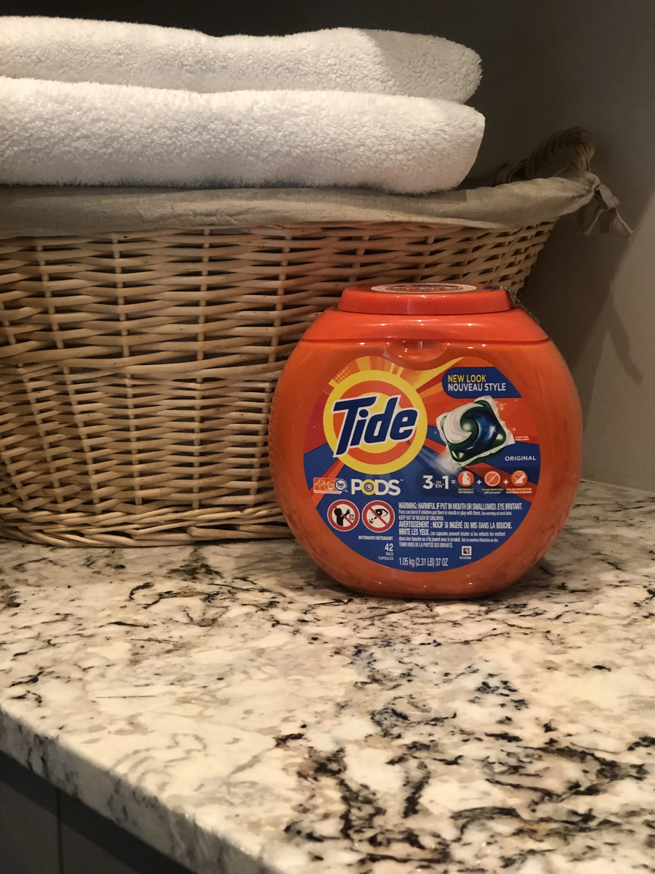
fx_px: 1438
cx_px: 328
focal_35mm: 57
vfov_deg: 33.8
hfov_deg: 25.7
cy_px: 437
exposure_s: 1/30
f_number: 2.8
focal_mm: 6.6
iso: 250
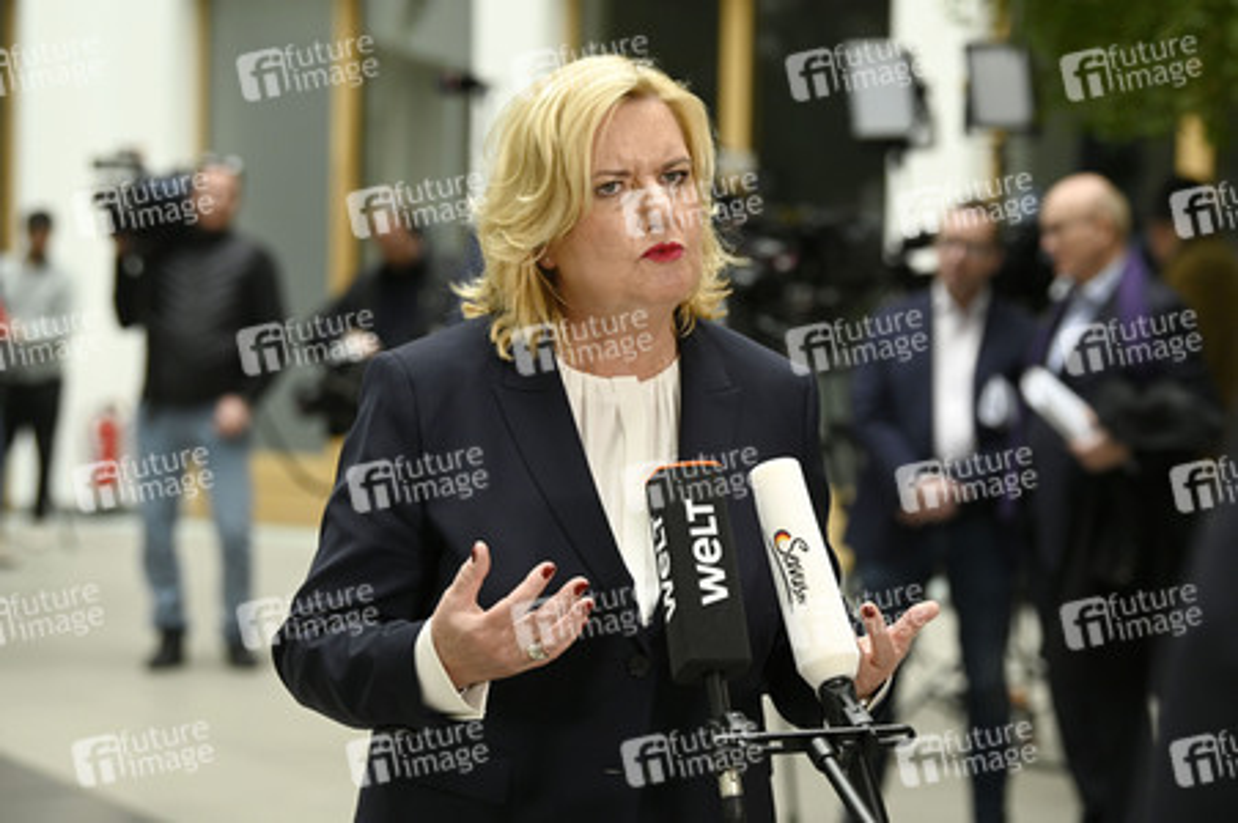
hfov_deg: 20.0
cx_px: 619
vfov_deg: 13.4
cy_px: 412
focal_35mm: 102
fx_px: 3505
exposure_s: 1/640
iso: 2000
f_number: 4.5
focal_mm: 102
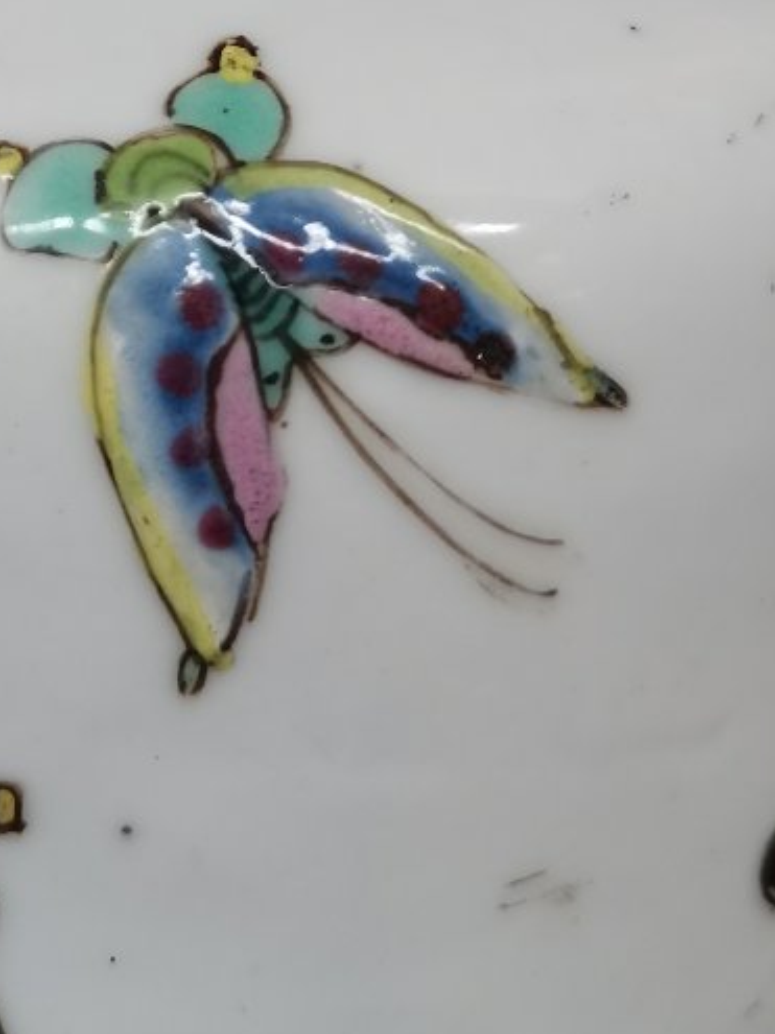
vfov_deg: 28.5
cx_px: 196
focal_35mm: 63
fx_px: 1881
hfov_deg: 23.1
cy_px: -38
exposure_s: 1/60
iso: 250
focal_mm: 4.75
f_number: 1.8
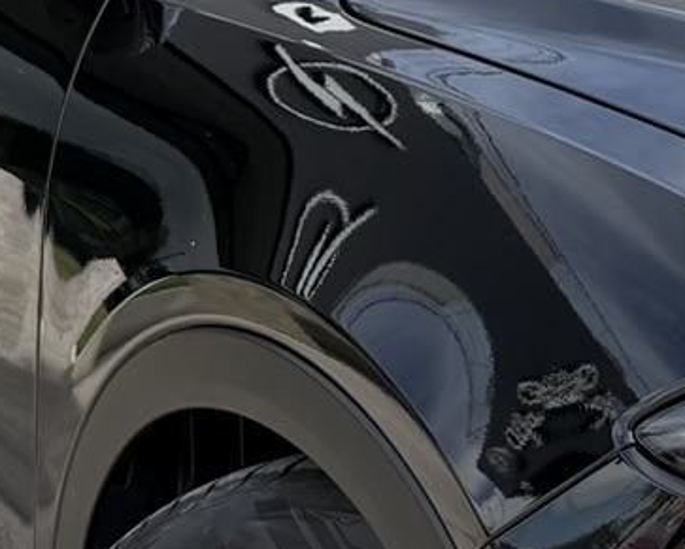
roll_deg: -3.0
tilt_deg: -7.5
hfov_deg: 13.9
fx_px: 2678
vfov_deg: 11.7
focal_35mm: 132
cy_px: 345
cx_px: 940
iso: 80
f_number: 1.78
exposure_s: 1/1855
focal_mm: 6.76
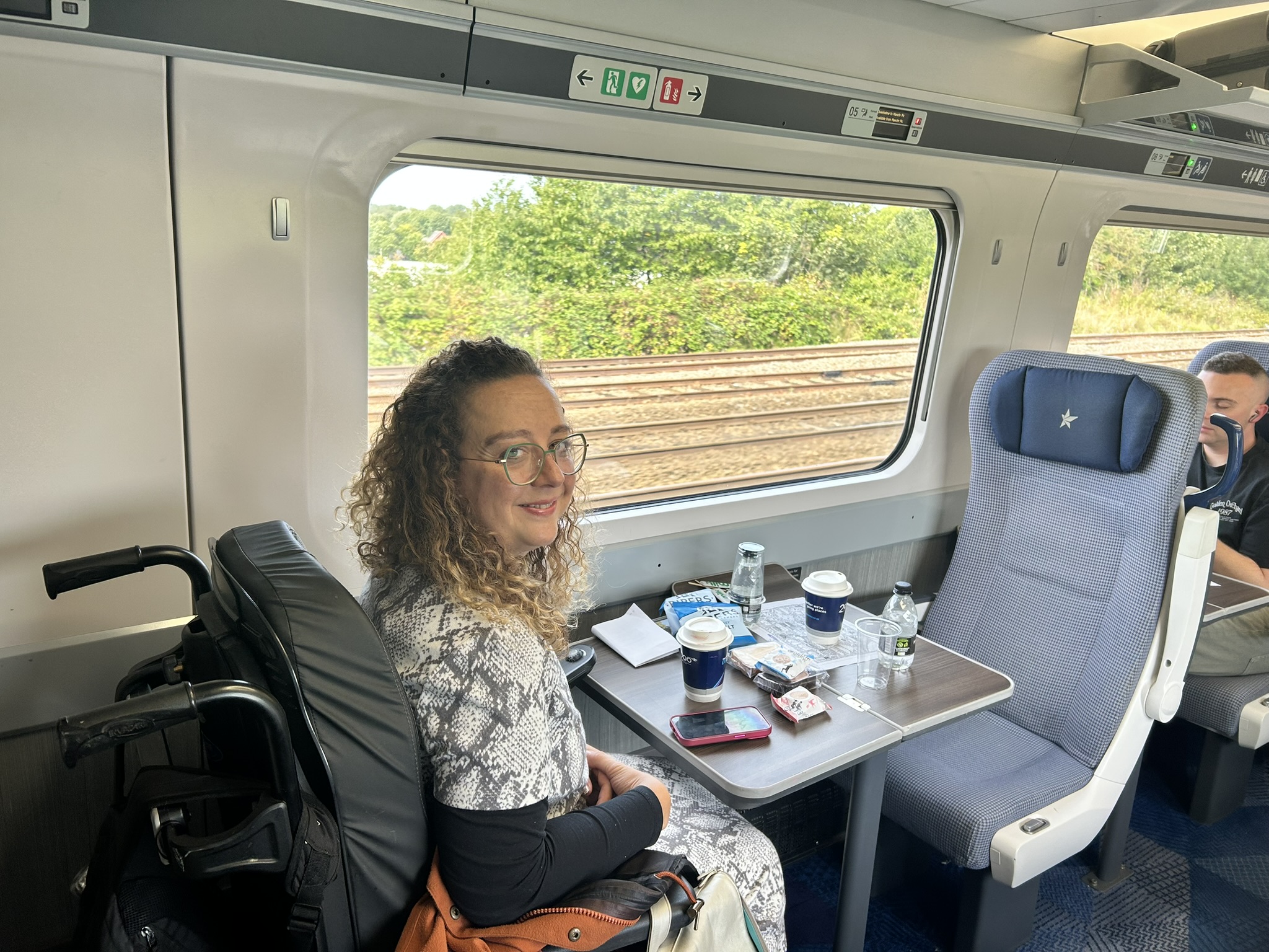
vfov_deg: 53.1
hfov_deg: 67.3
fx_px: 953
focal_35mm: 26
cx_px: 634
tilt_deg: -15.3
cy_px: 476
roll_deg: +0.1
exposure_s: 1/121
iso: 50
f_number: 1.5
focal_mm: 5.7
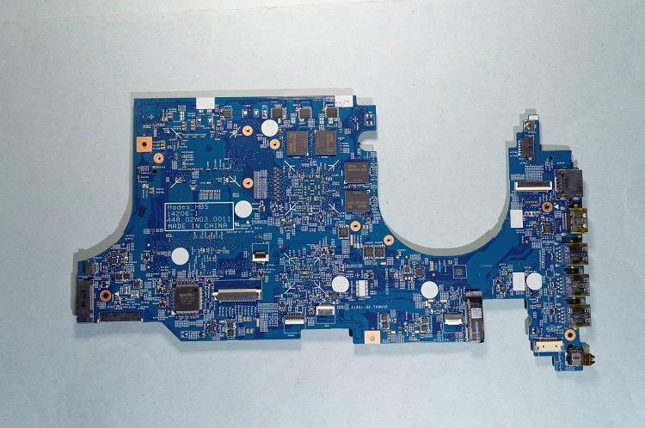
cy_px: 214
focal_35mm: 33
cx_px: 322
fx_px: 590
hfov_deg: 57.3
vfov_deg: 39.9
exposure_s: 1/6
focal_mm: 22
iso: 100
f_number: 8
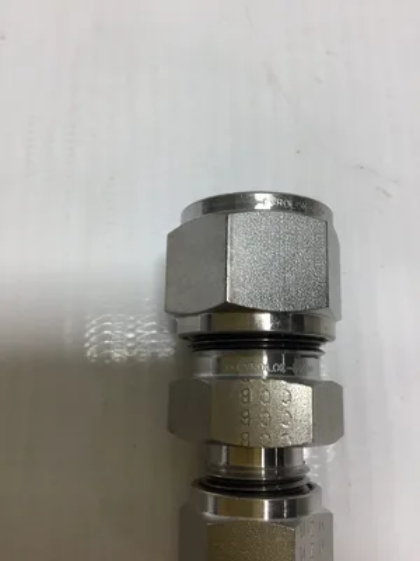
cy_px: 280
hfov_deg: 45.4
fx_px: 502
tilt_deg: -74.8
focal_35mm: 31
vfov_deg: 58.4
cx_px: 210
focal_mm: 3.3
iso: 25
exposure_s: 1/193
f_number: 2.4
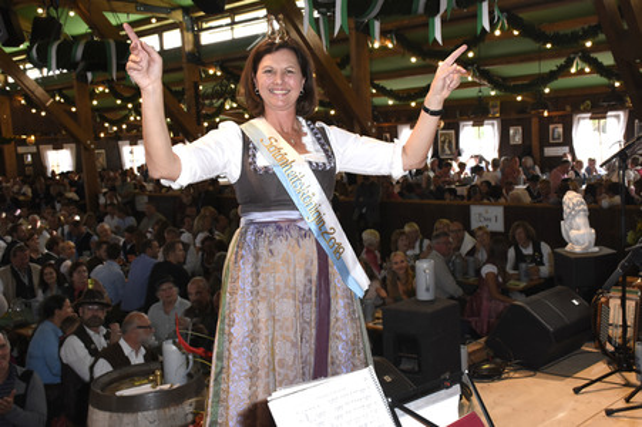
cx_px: 321
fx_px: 722
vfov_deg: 33.0
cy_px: 214
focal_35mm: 40
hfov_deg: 48.0
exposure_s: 1/160
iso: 1000
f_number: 6.3
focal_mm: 27
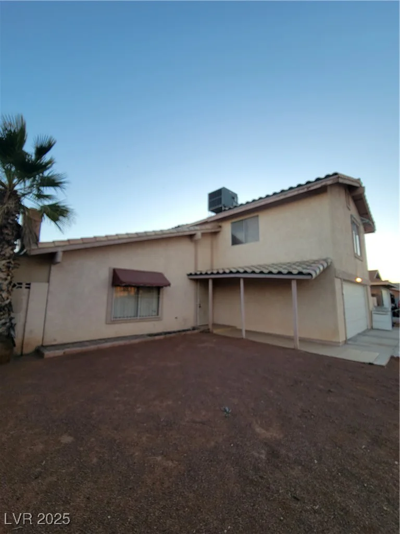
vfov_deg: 106.2
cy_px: 267
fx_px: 200
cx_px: 200
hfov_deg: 89.9
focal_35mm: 13
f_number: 2.2
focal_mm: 2.2
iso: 50
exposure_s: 1/195
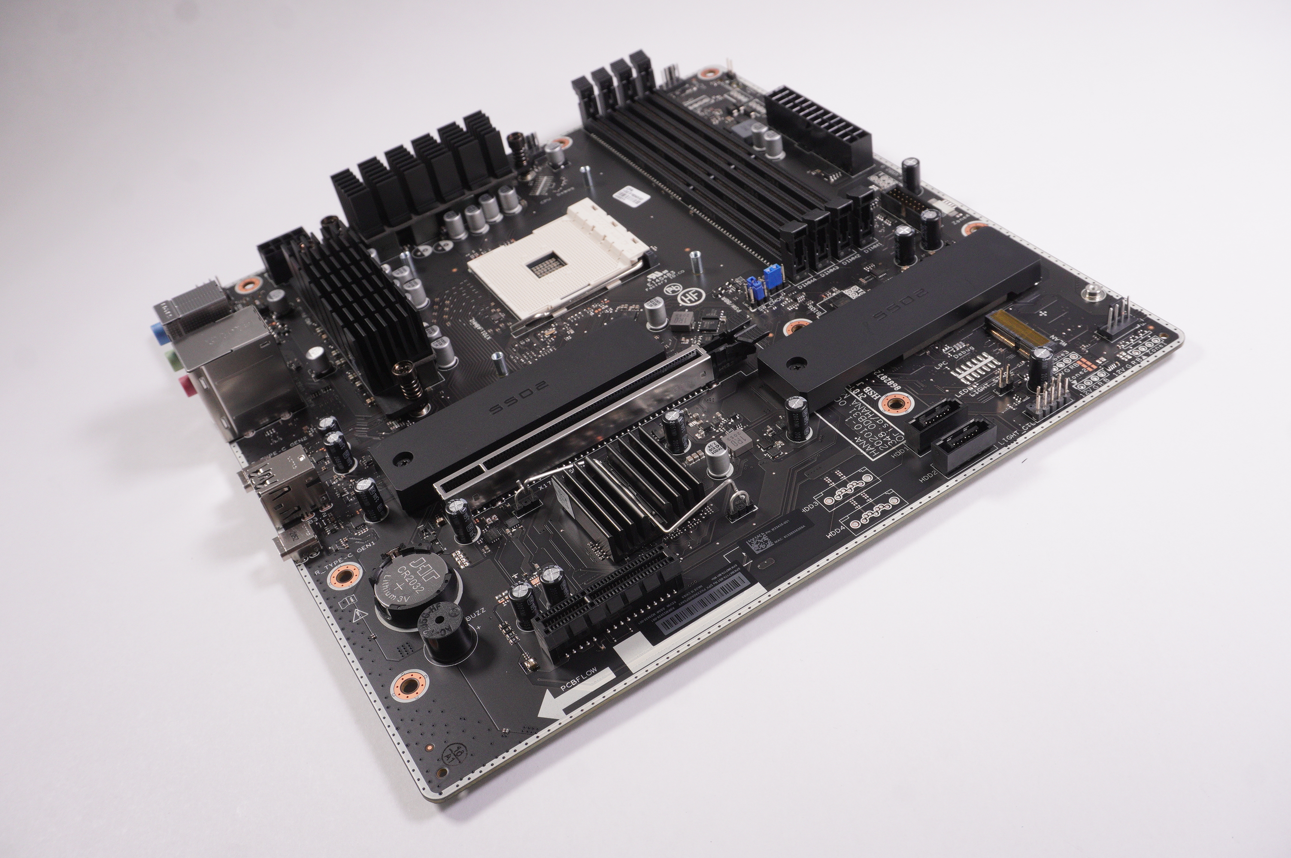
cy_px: 429
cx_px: 646
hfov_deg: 55.1
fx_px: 1236
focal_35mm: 34
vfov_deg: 38.3
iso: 800
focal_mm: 23
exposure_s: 1/250
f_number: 9
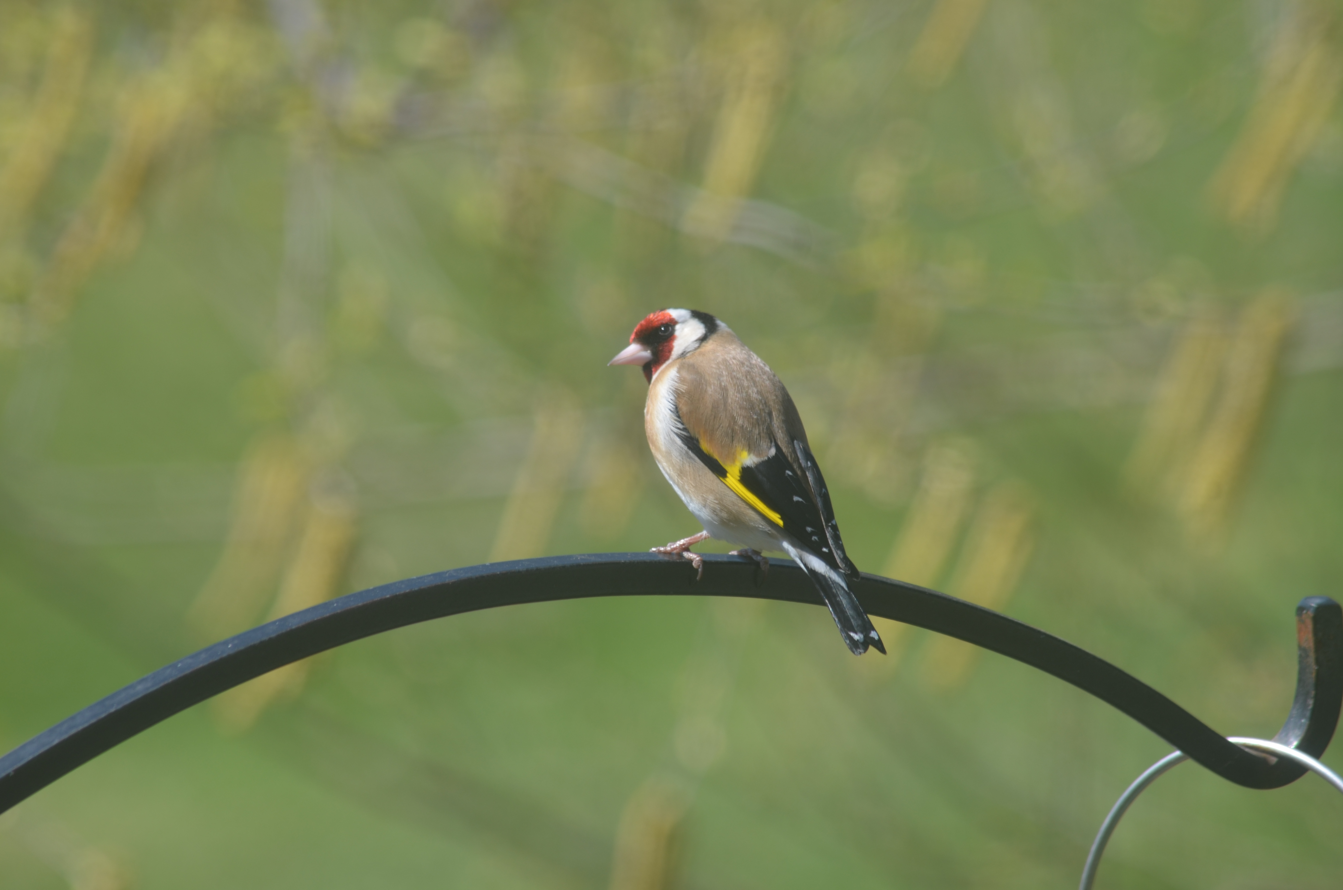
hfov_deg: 4.6
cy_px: 445
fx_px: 16753
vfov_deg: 3.0
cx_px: 672
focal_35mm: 450
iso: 100
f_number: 8
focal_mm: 300
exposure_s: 1/200
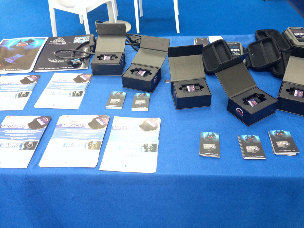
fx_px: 290
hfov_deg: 55.4
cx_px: 152
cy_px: 114
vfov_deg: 42.9
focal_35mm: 33
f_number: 2.4
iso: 160
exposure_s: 1/20
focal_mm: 4.12
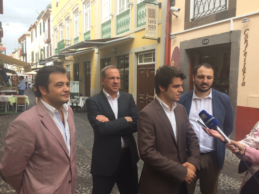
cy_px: 97
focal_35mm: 29
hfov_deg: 61.7
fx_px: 217
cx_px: 130
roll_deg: -1.0
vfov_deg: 48.2
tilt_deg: -5.2
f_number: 2.2
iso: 32
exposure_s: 1/366
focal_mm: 4.15
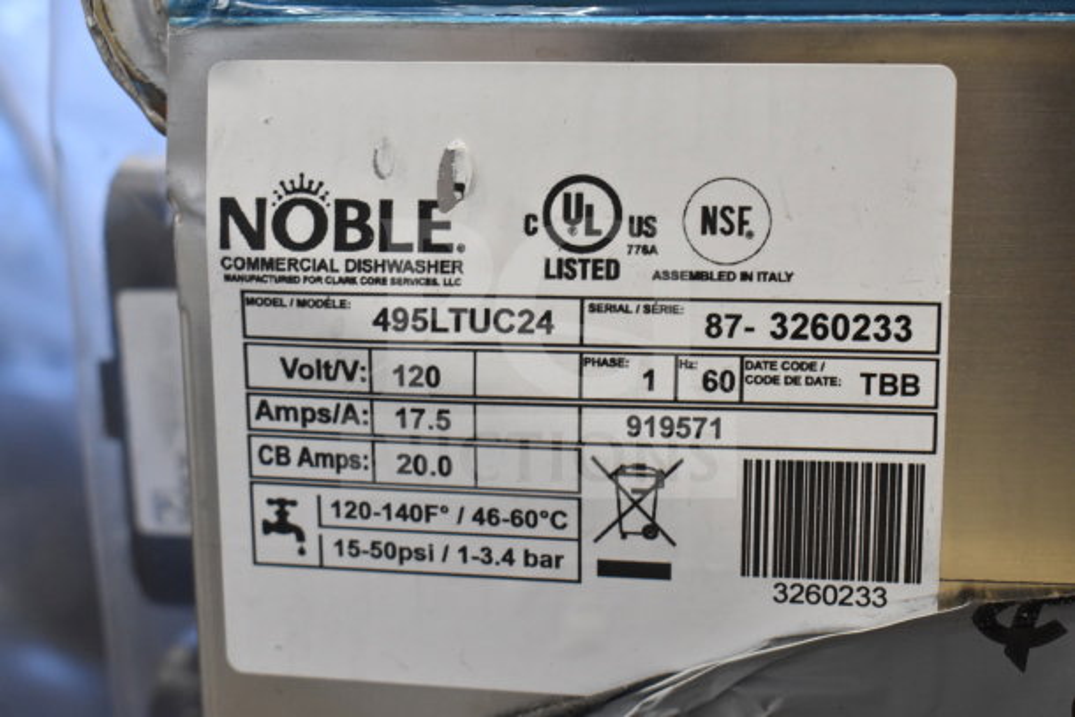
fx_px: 1702
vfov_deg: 23.8
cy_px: 358
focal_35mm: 57
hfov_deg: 35.0
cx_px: 538
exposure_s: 1/60
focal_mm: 38
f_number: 4.8
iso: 1800
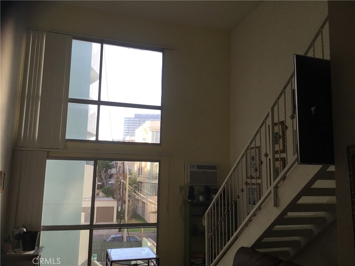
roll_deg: -1.1
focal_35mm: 31
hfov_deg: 58.4
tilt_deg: +8.5
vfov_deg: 45.4
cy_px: 133
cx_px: 178
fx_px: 318
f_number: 2.4
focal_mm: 3.3
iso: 32
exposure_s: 1/120
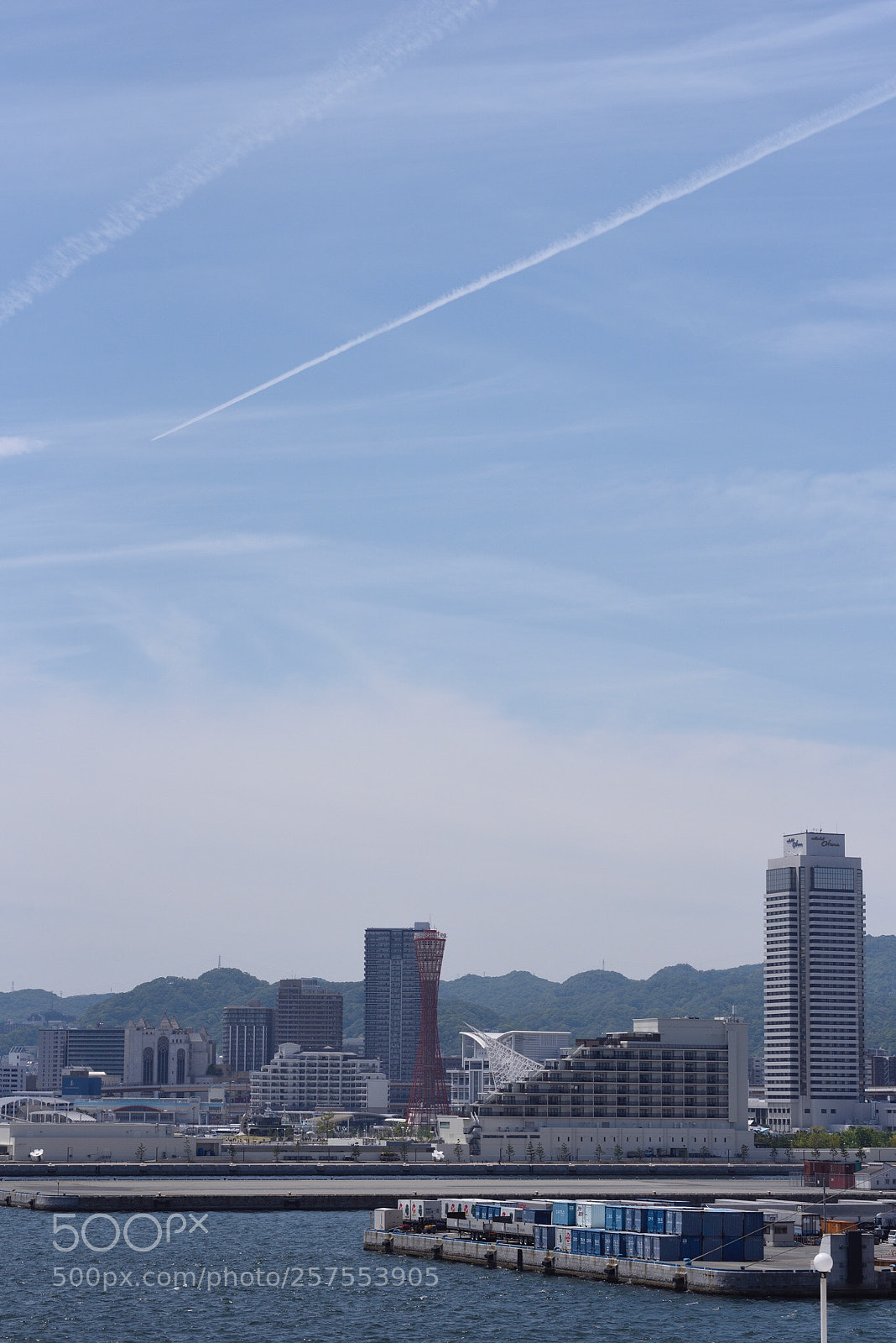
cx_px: 448
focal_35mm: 85
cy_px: 672
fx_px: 3170
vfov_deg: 23.9
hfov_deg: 16.1
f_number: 8
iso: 160
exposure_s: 1/1000
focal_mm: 85
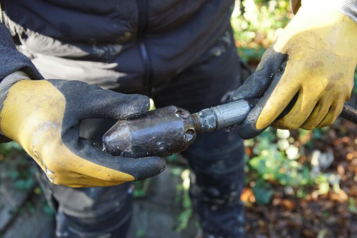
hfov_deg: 43.6
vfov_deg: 29.9
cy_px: 119
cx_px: 178
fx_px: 446
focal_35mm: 45
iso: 1000
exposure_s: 1/160
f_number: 4
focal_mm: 30
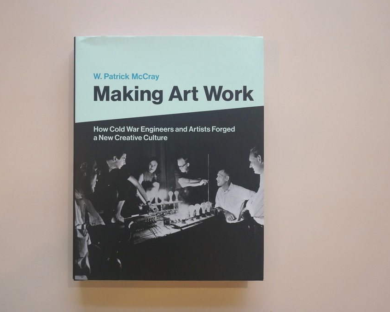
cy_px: 156
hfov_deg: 52.6
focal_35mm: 34
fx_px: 393
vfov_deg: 43.4
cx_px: 167
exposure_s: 1/80
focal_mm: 20
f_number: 7.1
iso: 800
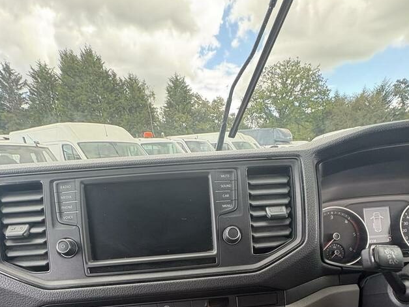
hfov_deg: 81.8
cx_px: 207
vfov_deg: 55.6
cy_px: 285
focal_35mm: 20
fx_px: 236
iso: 200
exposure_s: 1/90
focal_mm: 2.22
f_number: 2.2
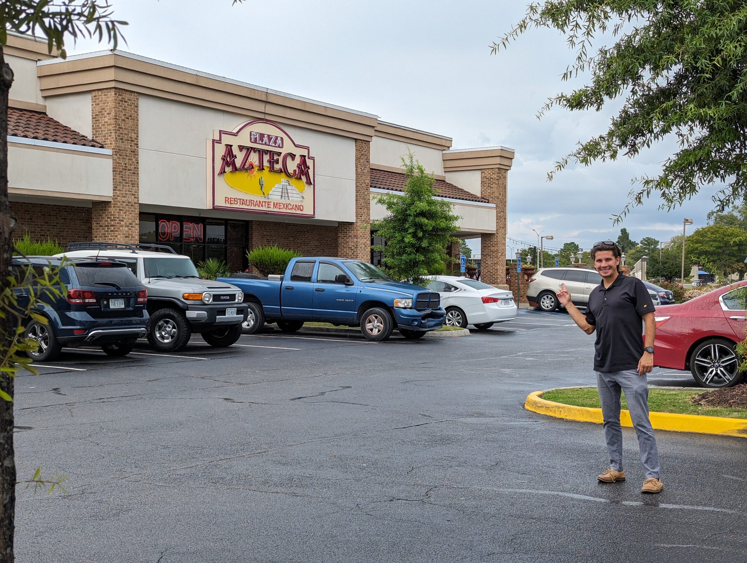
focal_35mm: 48
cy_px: 282
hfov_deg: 39.6
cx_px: 374
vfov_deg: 30.3
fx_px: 1037
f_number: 1.85
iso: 46
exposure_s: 1/775
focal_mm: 6.81
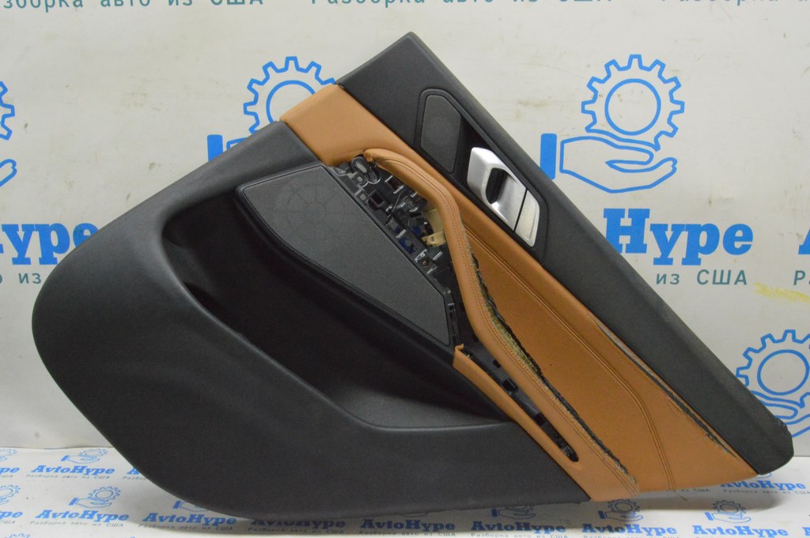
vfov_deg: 38.3
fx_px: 776
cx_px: 405
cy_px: 269
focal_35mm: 34
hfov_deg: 55.1
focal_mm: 23
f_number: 20
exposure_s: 1/20
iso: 6400
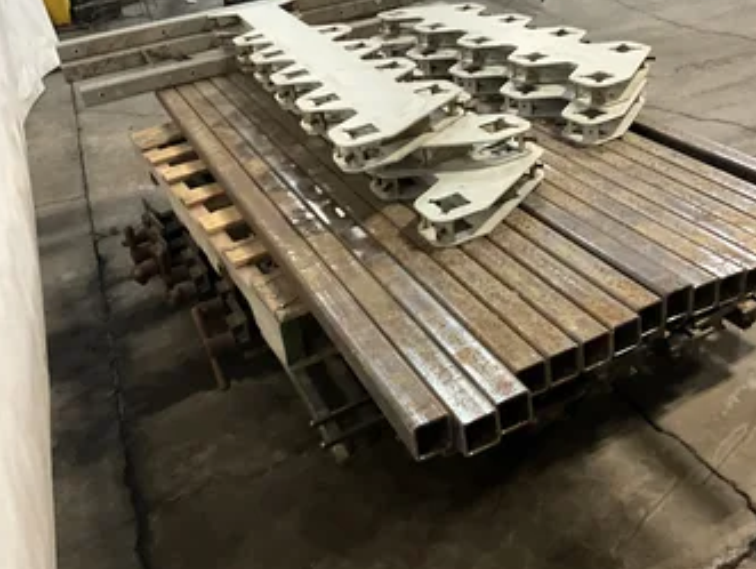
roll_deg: +1.7
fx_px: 765
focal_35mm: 35
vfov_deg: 40.6
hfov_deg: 52.3
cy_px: 233
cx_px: 445
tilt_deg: -30.1
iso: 320
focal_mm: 3
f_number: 1.8
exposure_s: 1/31
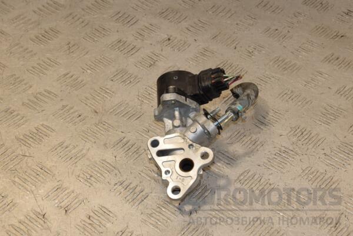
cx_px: 176
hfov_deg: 26.0
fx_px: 765
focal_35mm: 78
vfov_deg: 17.5
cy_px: 118
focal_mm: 52
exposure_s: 1/200
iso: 800
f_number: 10
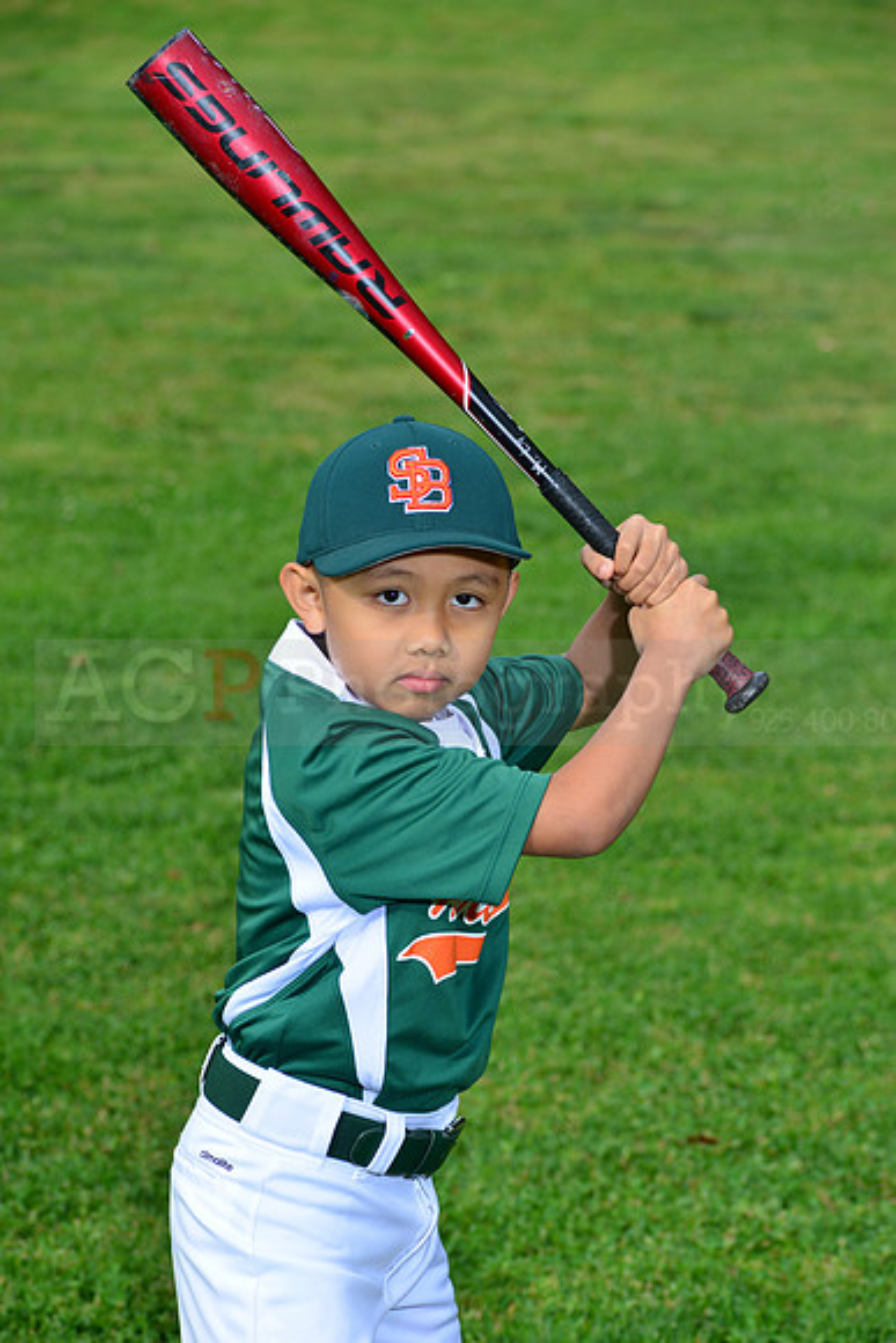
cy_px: 672
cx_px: 448
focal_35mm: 135
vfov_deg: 15.2
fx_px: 5037
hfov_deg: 10.2
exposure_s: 1/200
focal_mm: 135
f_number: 10
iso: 200
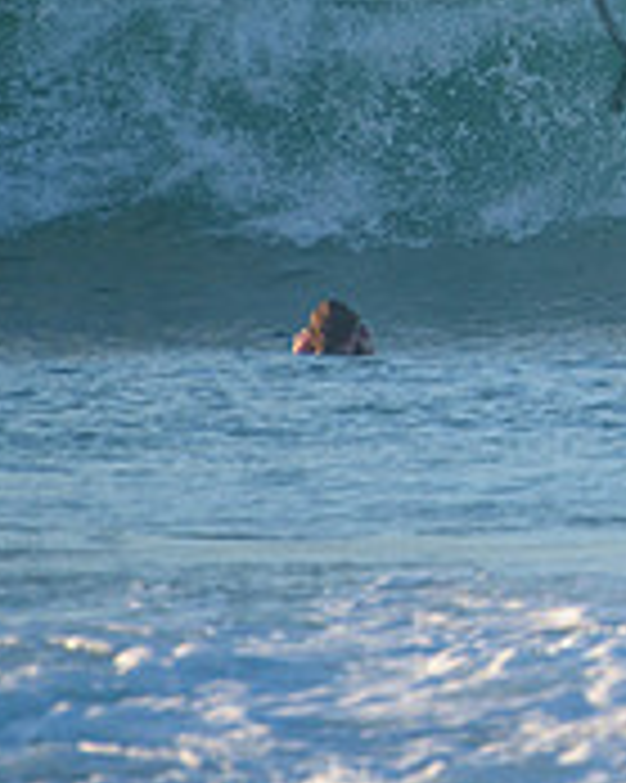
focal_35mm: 1565
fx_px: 36276
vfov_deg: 1.2
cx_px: 1054
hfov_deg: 1.0
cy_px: 2
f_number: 5.6
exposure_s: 1/2000
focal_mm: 500
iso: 800
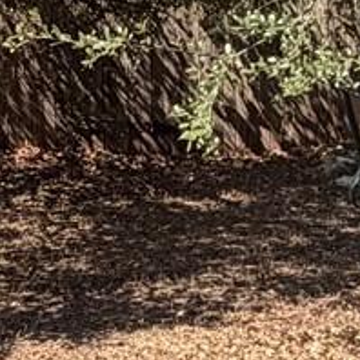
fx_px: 1506
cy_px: 247
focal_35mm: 128
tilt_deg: -12.5
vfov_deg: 13.6
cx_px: 173
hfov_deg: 13.6
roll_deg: +1.1
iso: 40
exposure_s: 1/760
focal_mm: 2.22
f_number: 2.2
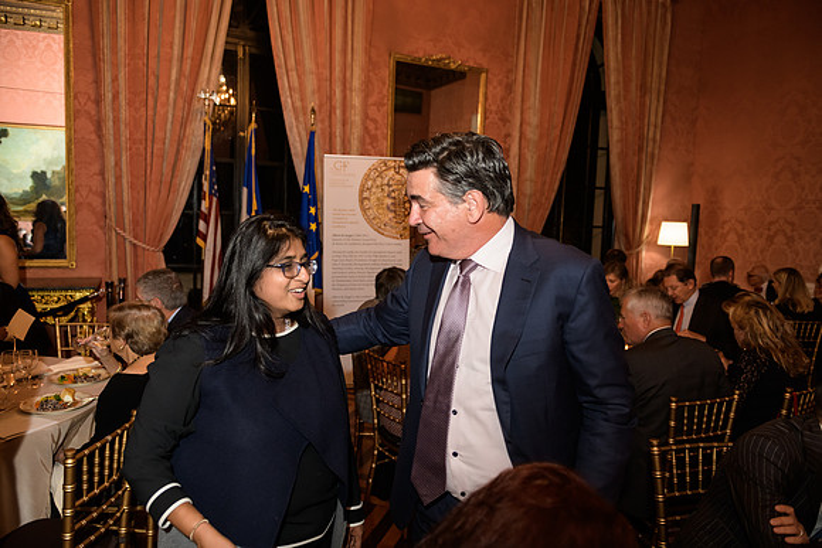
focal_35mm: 24
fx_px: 548
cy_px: 274
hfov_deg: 73.7
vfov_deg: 53.2
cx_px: 411
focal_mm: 24
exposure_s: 1/125
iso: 1000
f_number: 3.2
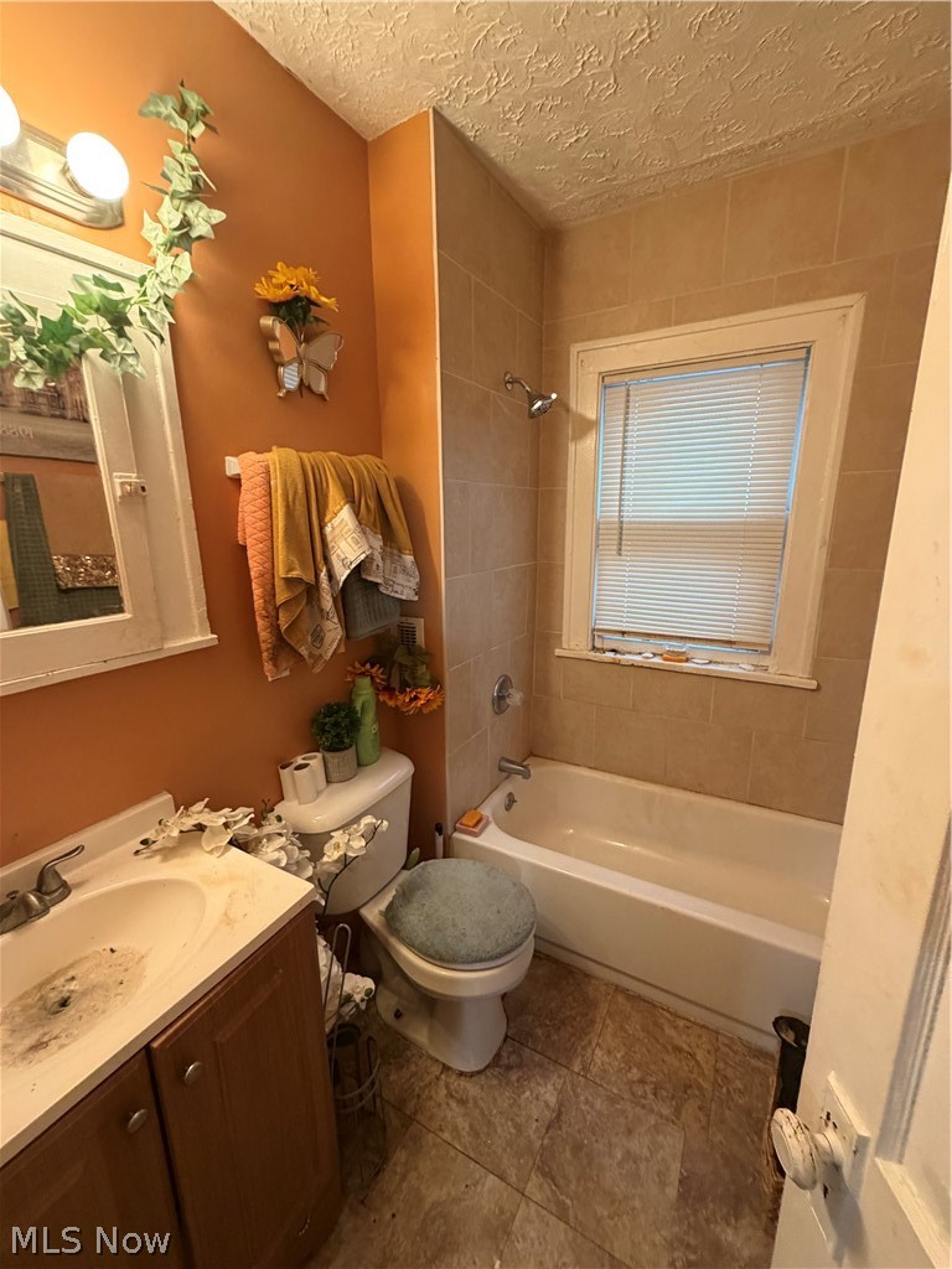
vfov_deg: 102.1
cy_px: 634
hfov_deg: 85.7
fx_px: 513
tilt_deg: -13.4
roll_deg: -0.5
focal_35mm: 14
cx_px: 476
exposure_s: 1/60
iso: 400
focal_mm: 2.22
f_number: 2.2
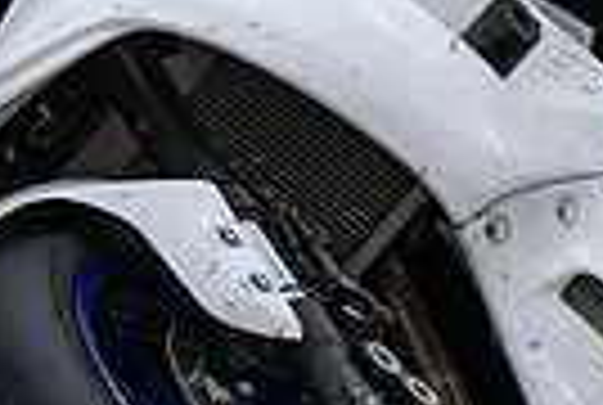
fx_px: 43513
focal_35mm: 2592
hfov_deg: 0.8
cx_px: -50
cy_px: -7
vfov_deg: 0.5
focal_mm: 600
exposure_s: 1/1250
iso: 320
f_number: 6.3
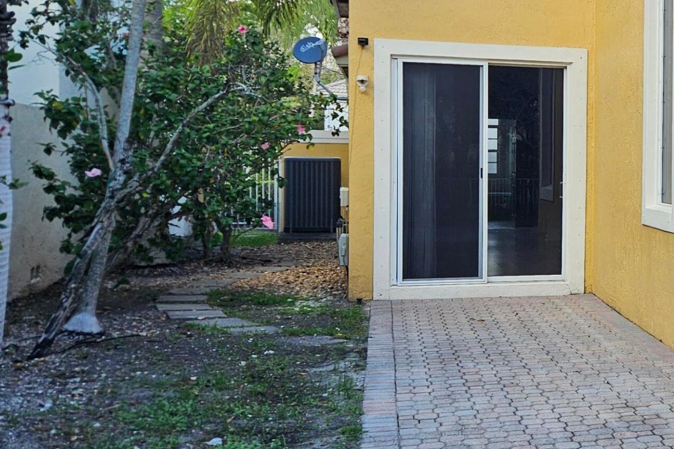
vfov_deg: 24.2
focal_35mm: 56
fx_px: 1048
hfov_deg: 31.4
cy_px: 193
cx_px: 753
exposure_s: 1/234
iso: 25
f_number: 1.8
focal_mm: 5.4
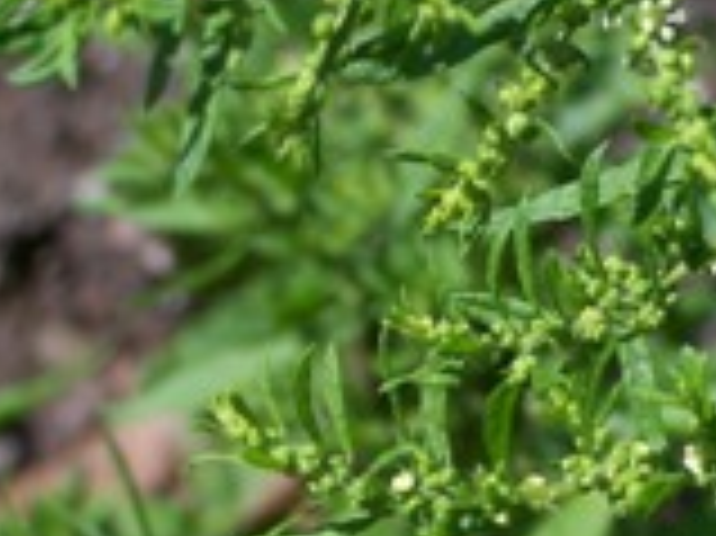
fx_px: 8722
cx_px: 1198
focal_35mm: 422
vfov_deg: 3.5
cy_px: 378
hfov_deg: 4.7
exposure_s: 1/800
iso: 80
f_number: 4.5
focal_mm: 17.5
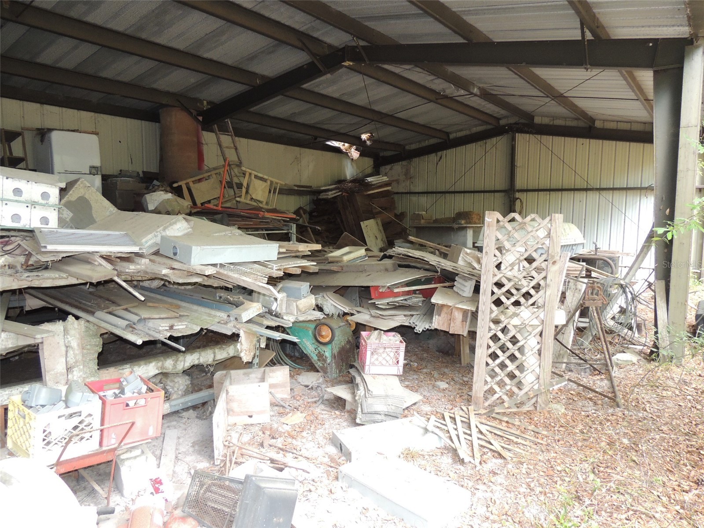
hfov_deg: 71.6
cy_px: 264
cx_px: 352
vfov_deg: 56.8
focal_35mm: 24
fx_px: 488
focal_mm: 4.3
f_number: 3
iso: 400
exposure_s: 1/40
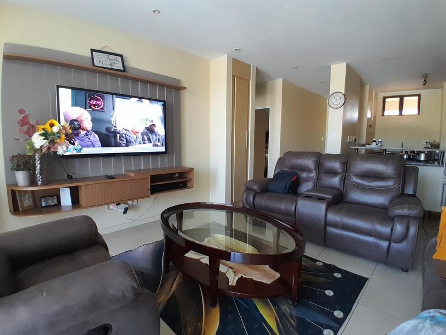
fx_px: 219
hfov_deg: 91.0
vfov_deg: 74.7
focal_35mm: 17
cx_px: 223
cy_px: 168
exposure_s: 1/25
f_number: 2.2
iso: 200
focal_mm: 1.46
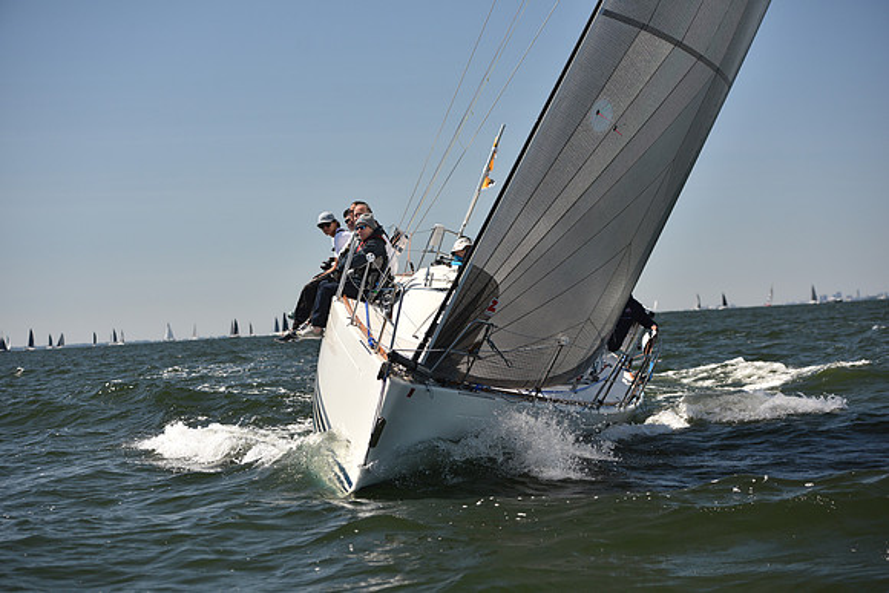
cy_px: 296
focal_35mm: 82
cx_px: 444
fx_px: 2025
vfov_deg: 16.7
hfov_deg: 24.8
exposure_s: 1/1250
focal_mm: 82
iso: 250
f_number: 4
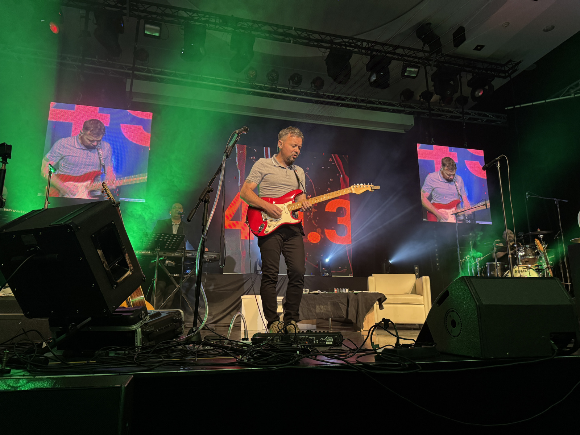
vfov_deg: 56.8
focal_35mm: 24
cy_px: 218
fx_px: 402
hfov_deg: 71.6
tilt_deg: +13.3
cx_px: 290
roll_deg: +0.6
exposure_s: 1/50
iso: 400
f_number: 1.78
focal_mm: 6.76
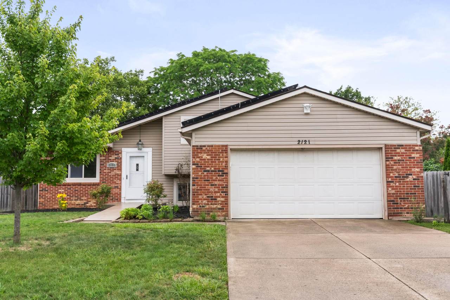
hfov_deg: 55.8
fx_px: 425
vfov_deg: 38.9
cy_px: 150
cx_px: 225
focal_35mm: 34
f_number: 8
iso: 640
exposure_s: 1/640
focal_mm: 34
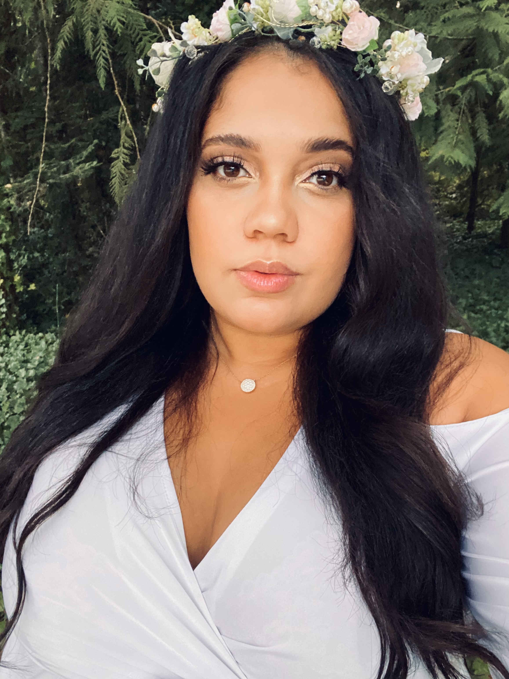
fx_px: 588
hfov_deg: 46.8
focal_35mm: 30
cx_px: 254
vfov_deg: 60.0
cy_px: 340
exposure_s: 1/49
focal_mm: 2.71
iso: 400
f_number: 2.2
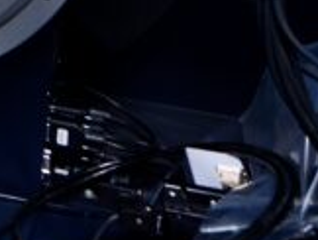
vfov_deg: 16.2
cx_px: -387
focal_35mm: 85
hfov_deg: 15.7
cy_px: -98
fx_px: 782
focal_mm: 14
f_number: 5.6
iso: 250
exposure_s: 1/80
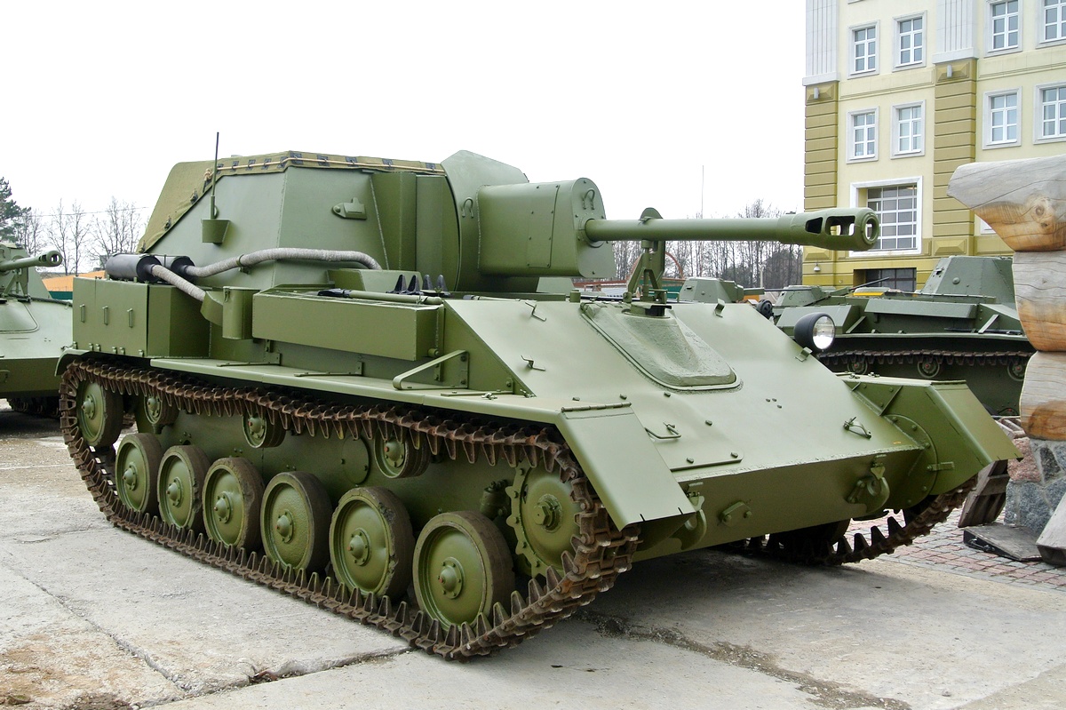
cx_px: 533
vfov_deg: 34.2
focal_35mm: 39
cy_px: 355
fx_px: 1154
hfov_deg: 49.6
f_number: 4
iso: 100
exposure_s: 1/200
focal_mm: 14.5
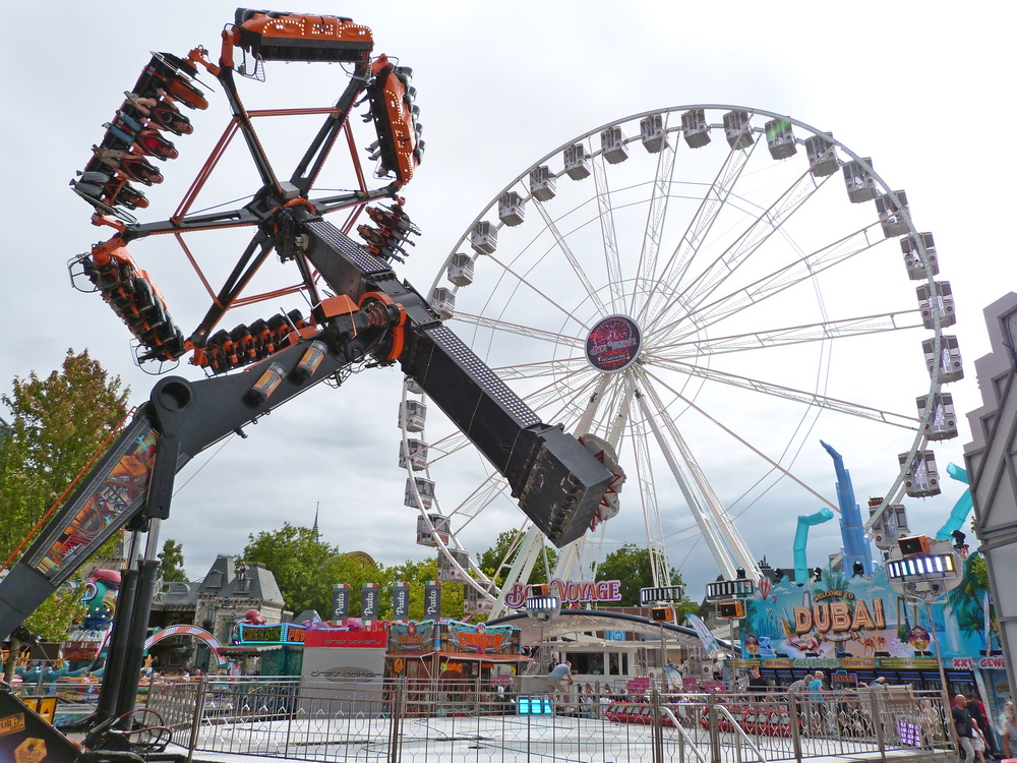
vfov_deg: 54.9
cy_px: 382
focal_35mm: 25
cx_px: 508
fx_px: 734
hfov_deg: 69.4
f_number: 3.6
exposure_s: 1/2000
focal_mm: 4.5
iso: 100
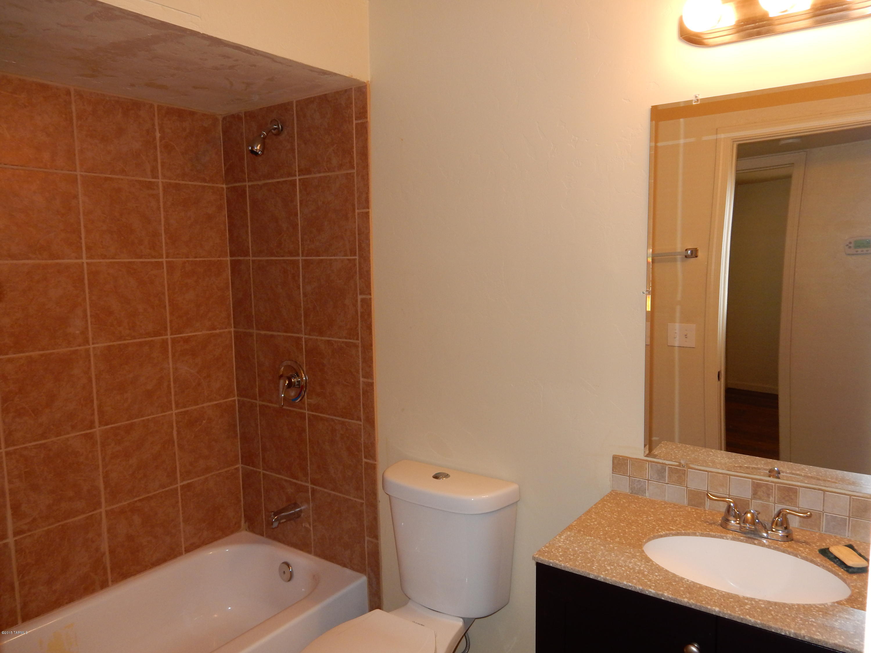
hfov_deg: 69.4
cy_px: 326
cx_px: 436
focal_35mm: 25
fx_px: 629
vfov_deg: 54.9
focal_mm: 4.5
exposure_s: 1/30
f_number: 3.7
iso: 200
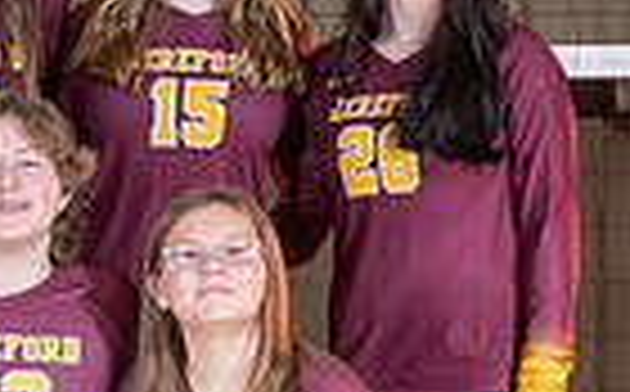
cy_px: 343
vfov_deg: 2.7
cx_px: -386
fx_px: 8194
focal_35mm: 478
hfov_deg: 4.4
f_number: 5.6
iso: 100
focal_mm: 70
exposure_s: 1/125
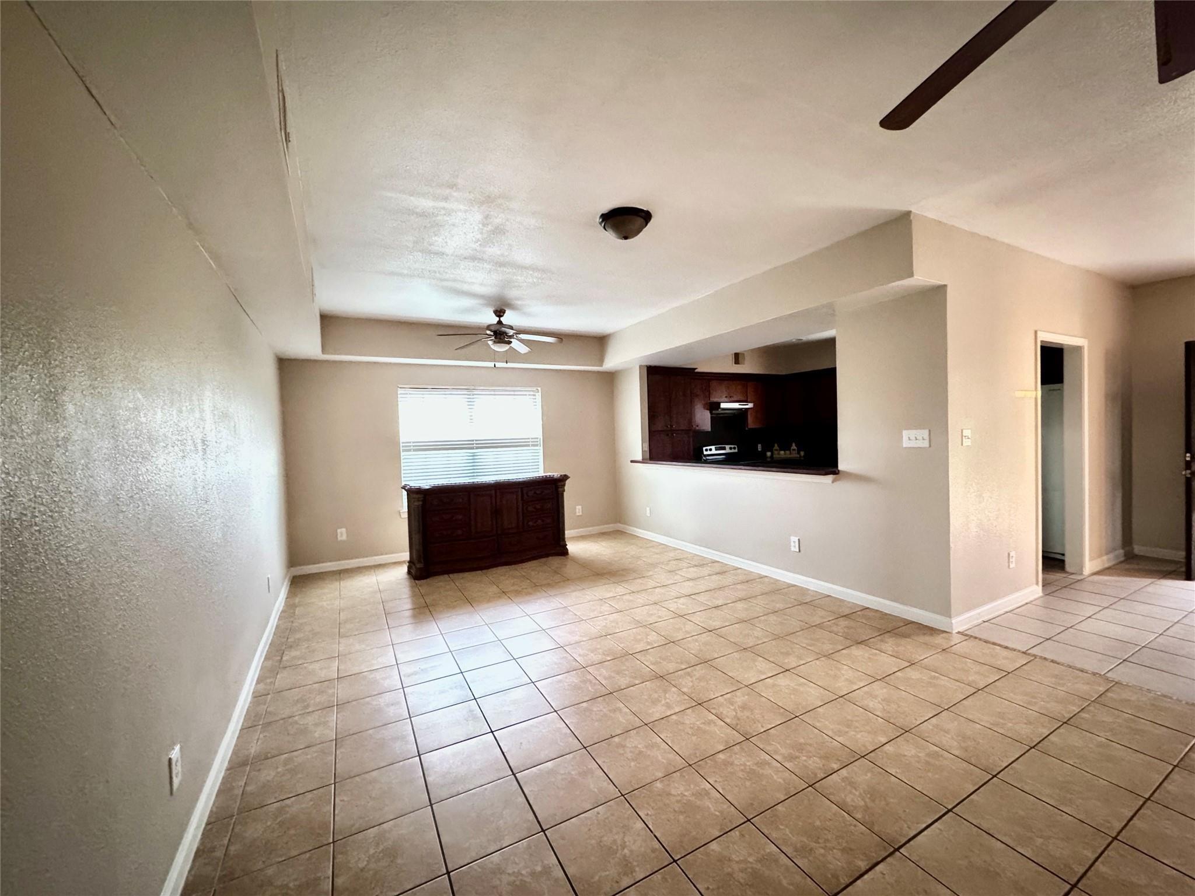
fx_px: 483
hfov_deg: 102.1
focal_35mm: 14
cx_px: 598
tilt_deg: -2.2
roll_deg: +1.5
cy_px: 448
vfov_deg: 85.7
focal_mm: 2.22
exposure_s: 1/15
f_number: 2.2
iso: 3200
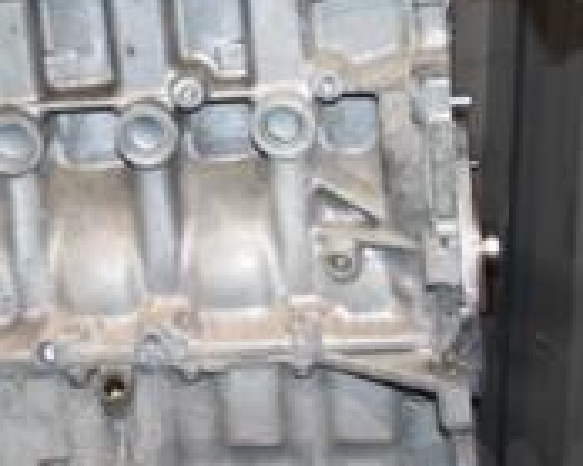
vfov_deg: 12.6
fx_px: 2097
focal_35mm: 122
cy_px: 44
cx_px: 94
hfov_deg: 15.7
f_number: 5
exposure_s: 1/60
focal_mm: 25
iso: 800
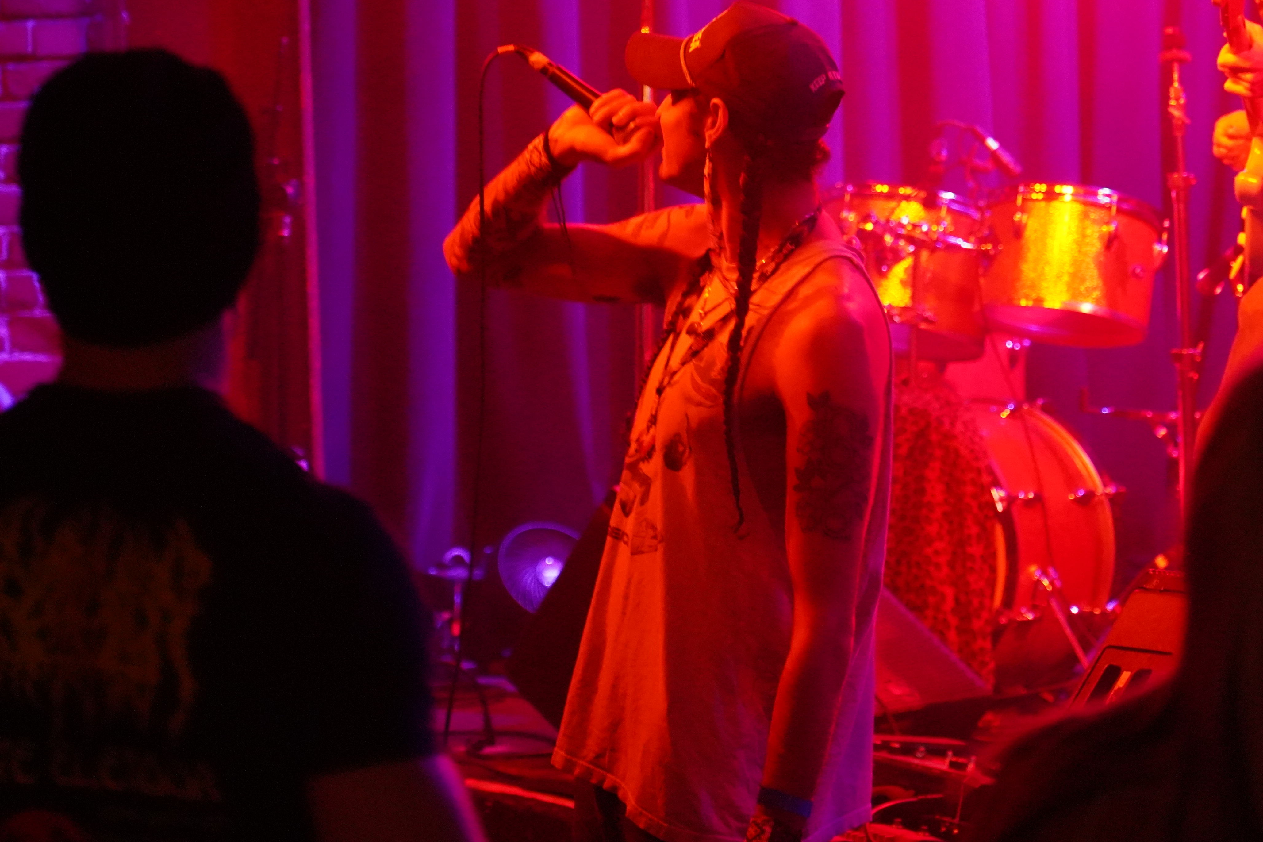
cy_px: 254
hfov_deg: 13.4
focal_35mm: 153
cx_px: 665
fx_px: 5367
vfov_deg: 9.0
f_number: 4
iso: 12800
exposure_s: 1/80
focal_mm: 105
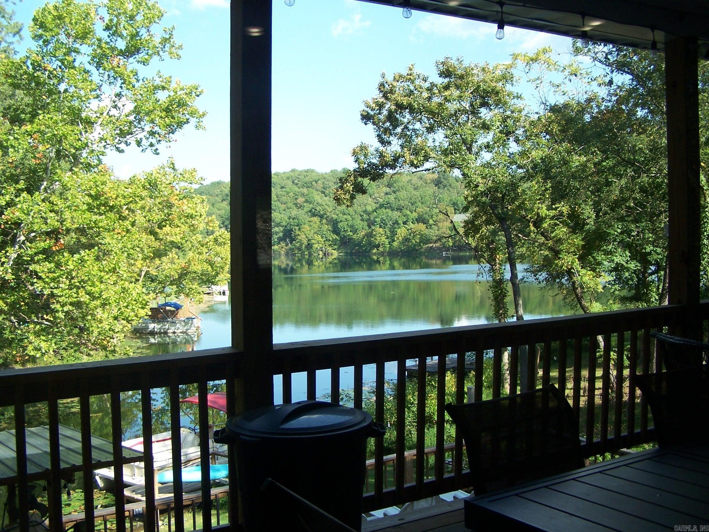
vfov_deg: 37.7
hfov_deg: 49.0
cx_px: 354
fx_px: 778
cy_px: 266
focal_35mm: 38
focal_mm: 6.3
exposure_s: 1/350
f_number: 2.8
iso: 80
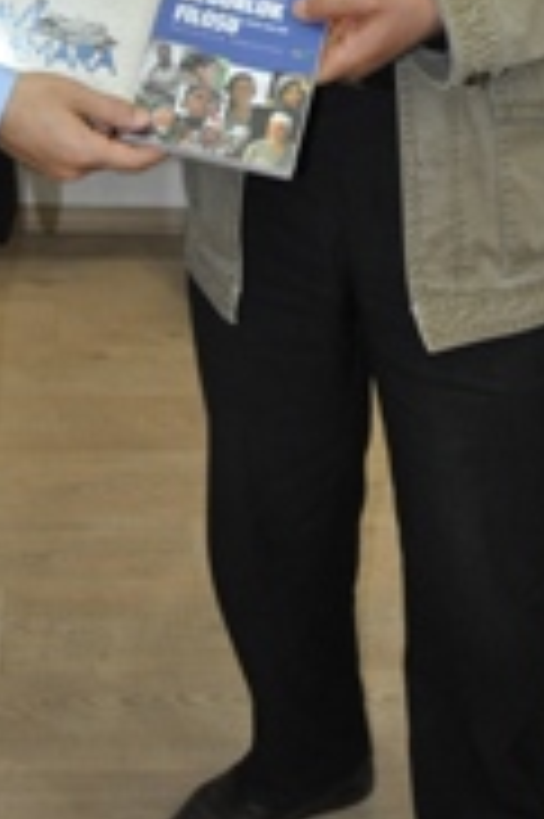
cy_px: -108
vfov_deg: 26.3
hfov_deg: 19.3
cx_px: 162
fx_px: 1595
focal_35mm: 70
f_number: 3.5
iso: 800
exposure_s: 1/60
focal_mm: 19
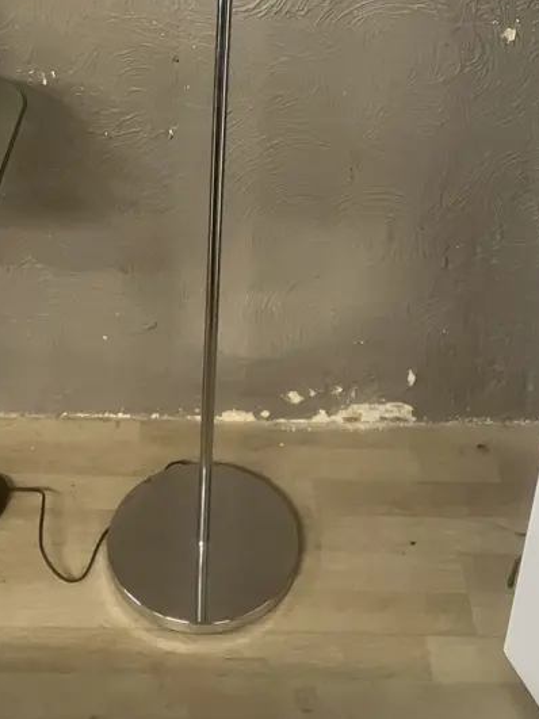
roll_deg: -3.6
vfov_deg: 33.1
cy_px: 31
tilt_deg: -23.3
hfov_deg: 27.0
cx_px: 255
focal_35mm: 54
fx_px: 1122
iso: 250
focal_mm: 3.99
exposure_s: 1/50
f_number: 1.8
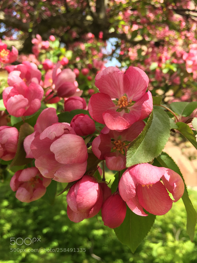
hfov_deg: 48.2
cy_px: 132
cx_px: 98
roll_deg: -0.5
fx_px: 220
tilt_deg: +5.2
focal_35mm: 29
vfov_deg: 61.7
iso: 32
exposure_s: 1/295
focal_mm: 4.15
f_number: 2.2
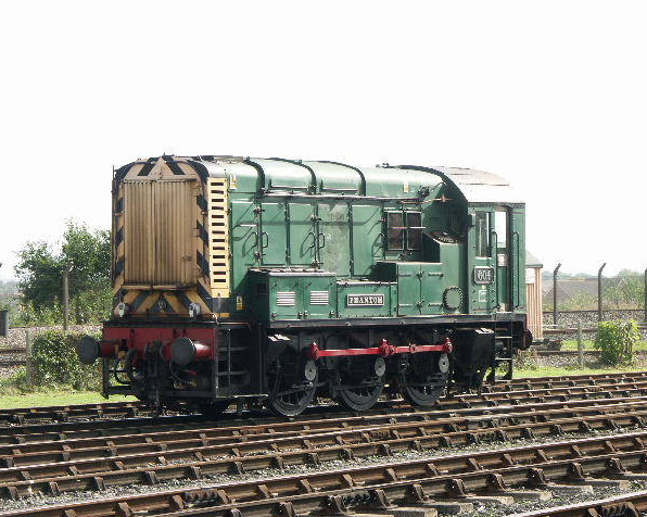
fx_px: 4095
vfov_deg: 7.2
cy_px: 260
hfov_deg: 9.0
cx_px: 302
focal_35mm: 214
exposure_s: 1/125
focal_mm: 51.93
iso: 64
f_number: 6.3
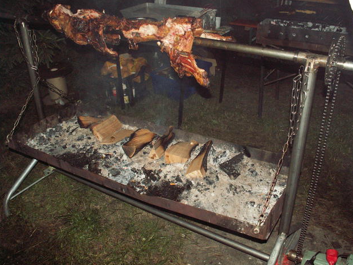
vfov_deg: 39.7
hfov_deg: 51.3
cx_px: 179
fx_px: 367
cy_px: 131
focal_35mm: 36
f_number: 2.8
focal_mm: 5.86
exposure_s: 1/40
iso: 160
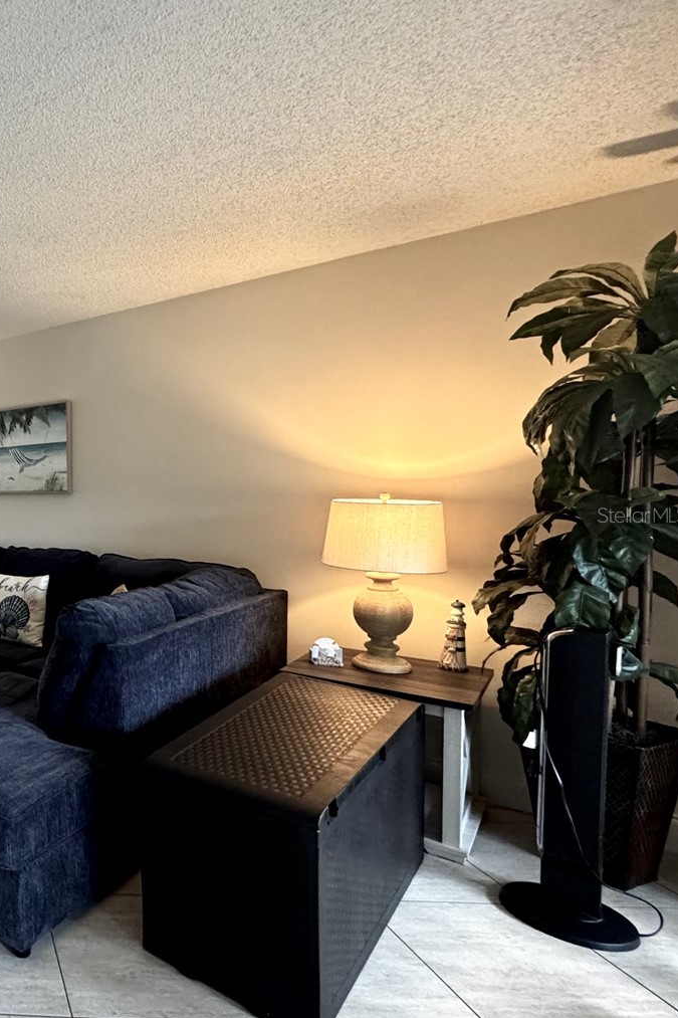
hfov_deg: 40.8
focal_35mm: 23
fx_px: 650
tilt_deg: -3.2
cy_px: 515
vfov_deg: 76.1
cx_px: -111
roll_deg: +0.7
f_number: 2.2
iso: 320
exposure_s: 1/120
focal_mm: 2.22
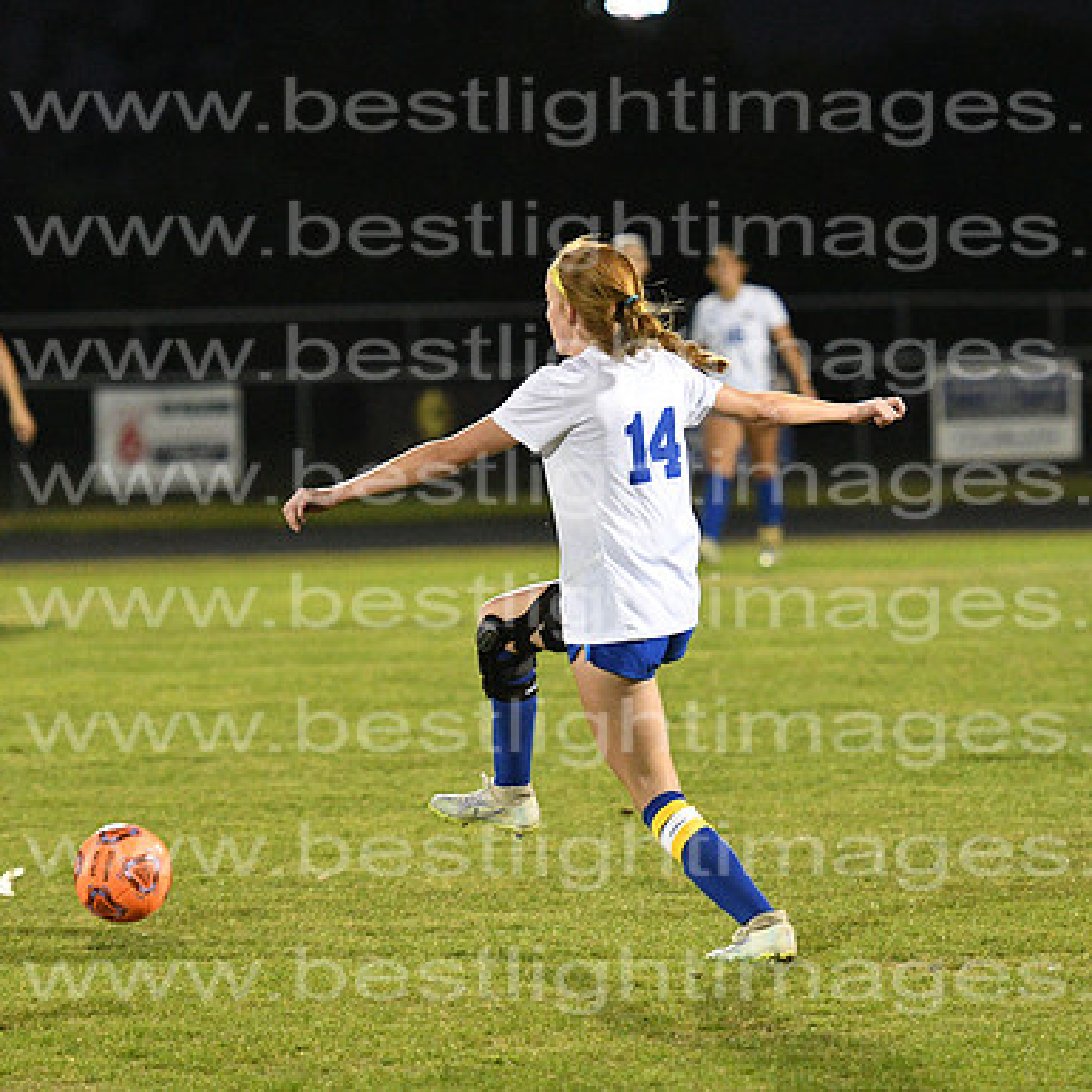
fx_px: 9601
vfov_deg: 6.5
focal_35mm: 269
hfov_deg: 6.5
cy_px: 546
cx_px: 667
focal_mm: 140
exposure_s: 1/800
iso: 6400
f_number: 2.8
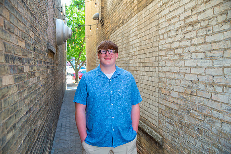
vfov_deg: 38.9
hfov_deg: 55.8
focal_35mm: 34
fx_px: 218
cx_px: 116
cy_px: 77
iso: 160
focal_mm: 34
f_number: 2.8
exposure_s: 1/160
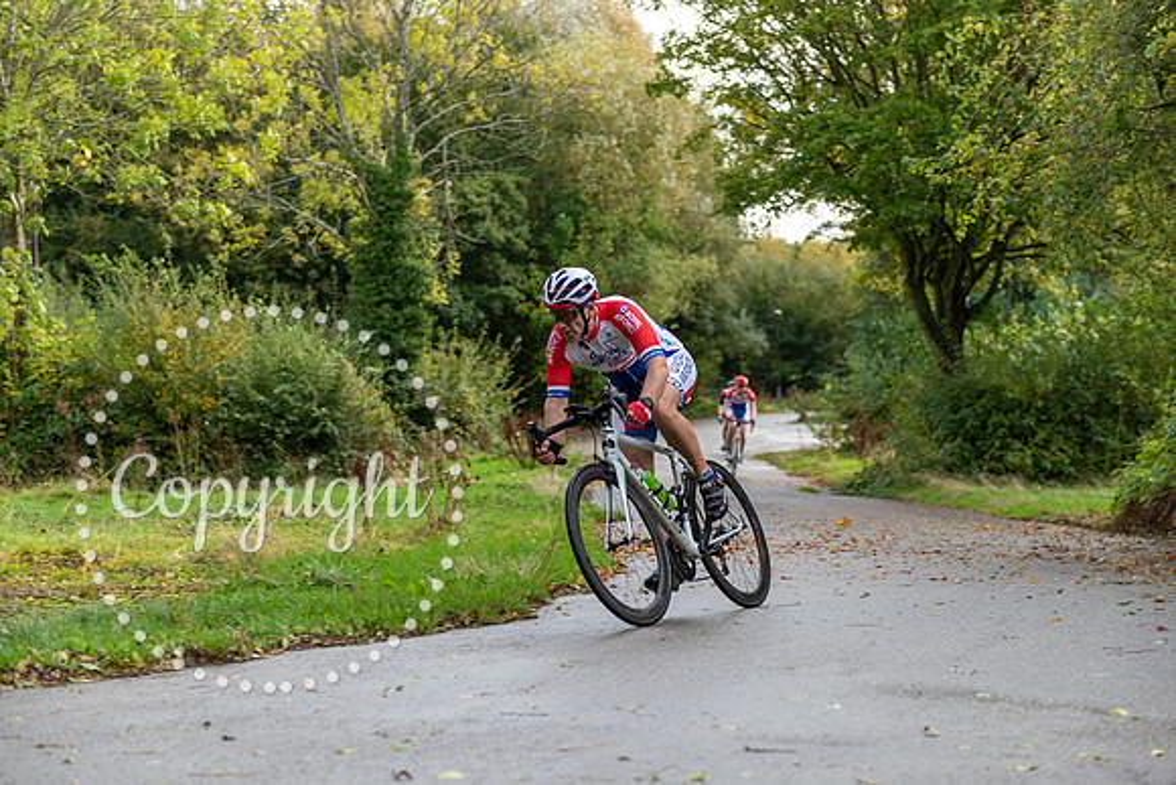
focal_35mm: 66
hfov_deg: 30.5
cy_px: 392
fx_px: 2156
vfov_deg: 20.6
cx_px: 588
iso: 200
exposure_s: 1/400
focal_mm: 66
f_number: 3.2
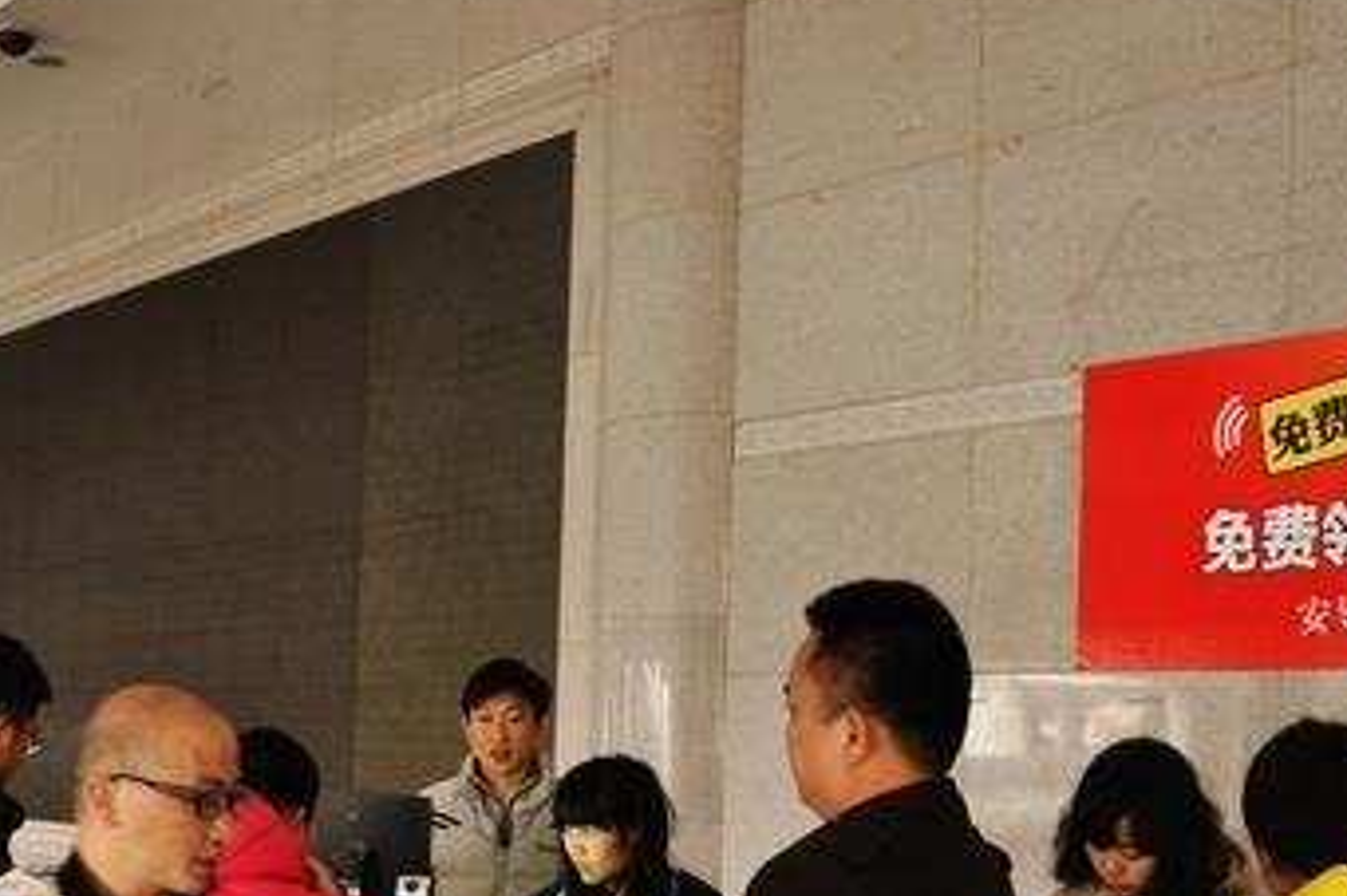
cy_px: 728
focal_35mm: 58
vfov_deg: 23.0
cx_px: 569
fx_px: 2169
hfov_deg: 34.4
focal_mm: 22
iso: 800
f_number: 3.8
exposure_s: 1/15
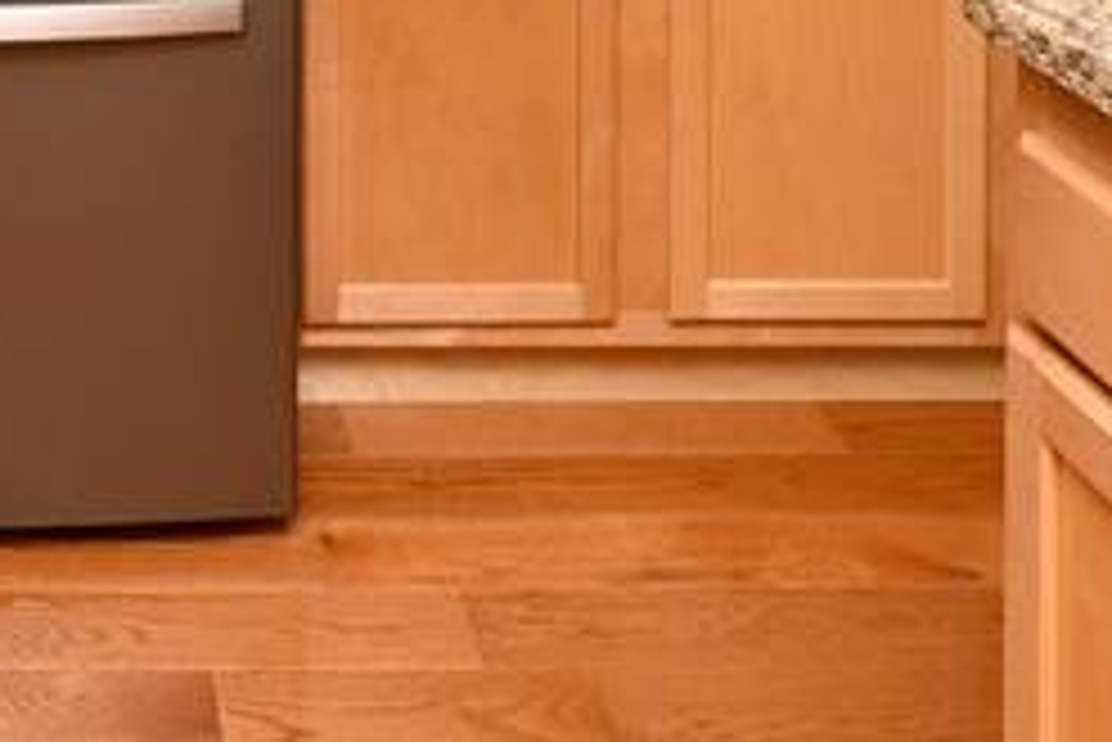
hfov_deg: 32.5
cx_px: 86
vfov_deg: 19.5
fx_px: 1793
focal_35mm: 58
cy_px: -459
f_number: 13
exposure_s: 1/60
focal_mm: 14
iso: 800
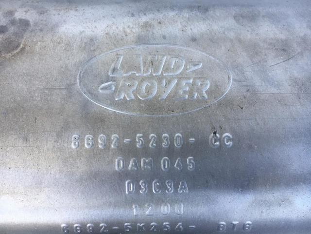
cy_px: 117
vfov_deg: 48.2
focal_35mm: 29
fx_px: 261
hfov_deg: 61.7
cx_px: 156
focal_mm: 4.15
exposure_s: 1/100
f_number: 2.2
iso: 40
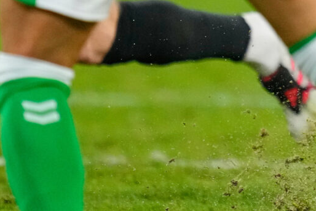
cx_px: 554
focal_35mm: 1991
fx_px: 17480
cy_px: -243
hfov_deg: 1.0
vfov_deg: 0.7
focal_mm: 400
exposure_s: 1/1600
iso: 3200
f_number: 2.8
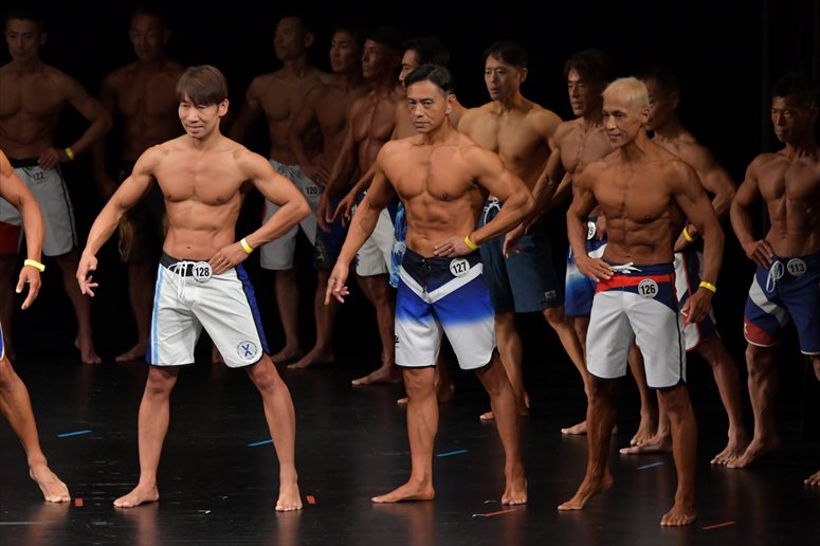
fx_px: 6147
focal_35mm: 270
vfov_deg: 5.1
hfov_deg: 7.6
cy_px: 273
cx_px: 410
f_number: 5.6
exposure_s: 1/400
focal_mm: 180
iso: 3200
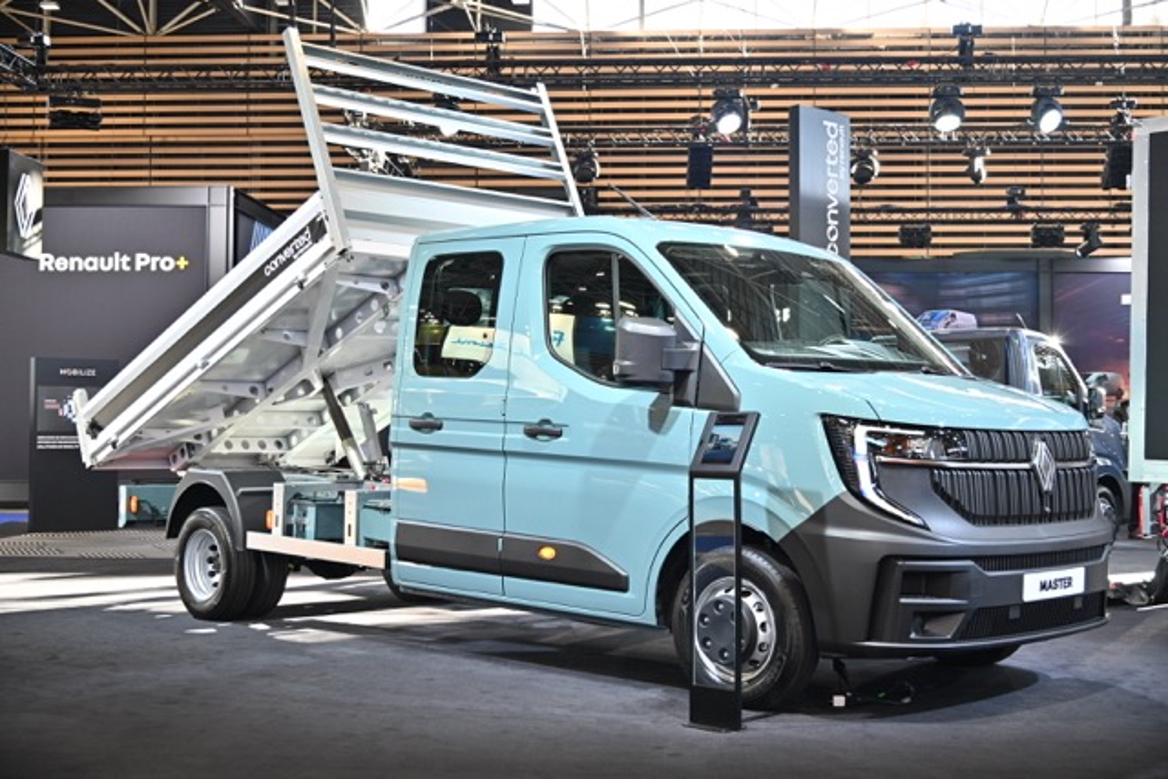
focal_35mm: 44
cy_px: 390
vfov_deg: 30.5
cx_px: 584
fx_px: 1428
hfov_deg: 44.5
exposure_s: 1/60
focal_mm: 44
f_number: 5.3
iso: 640
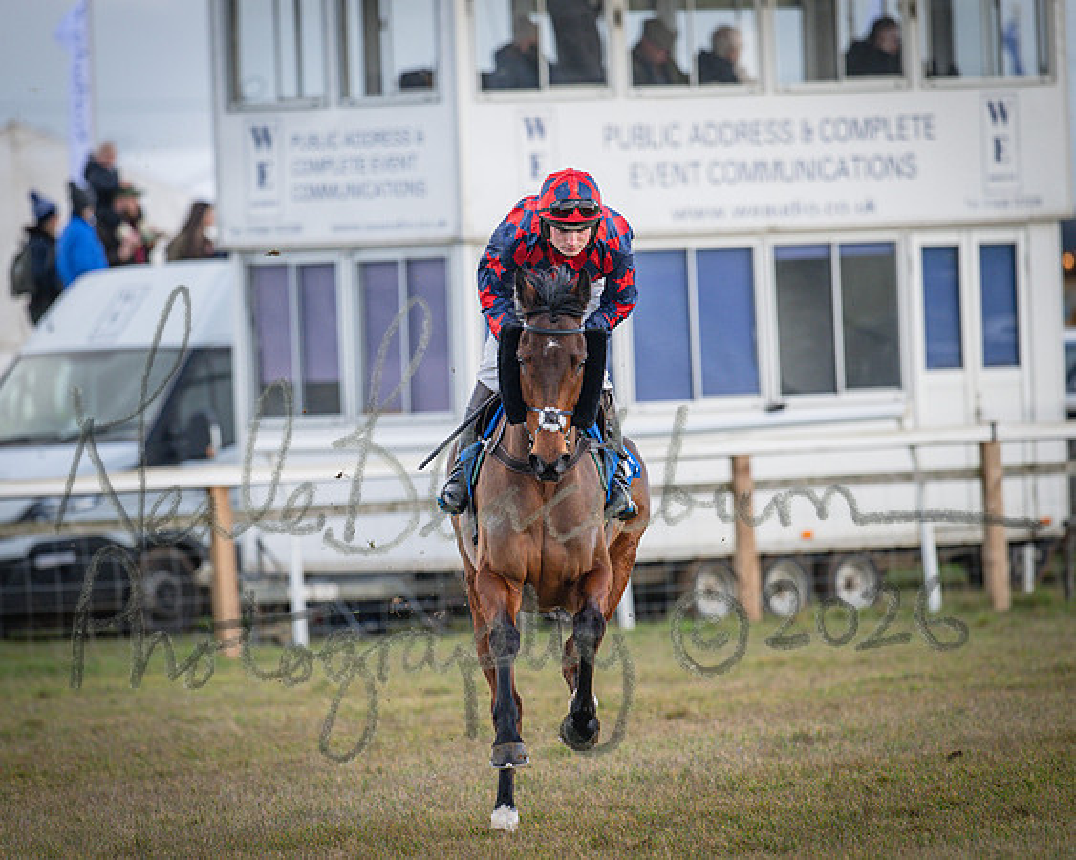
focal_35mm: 560
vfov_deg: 2.8
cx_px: 440
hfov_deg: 3.5
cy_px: 385
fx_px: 17834
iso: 800
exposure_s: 1/1250
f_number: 5
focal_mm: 400
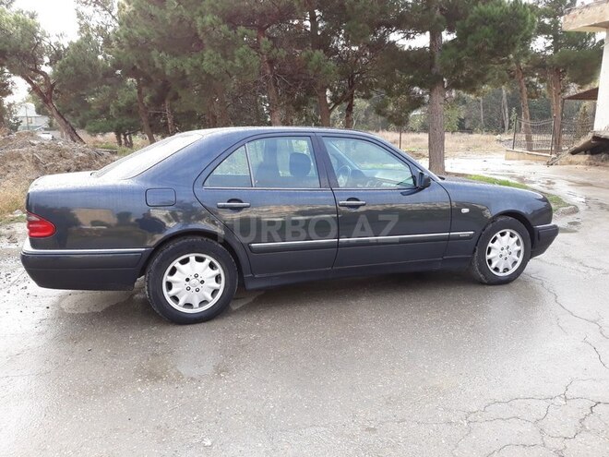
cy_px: 228
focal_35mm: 27
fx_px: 475
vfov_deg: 51.4
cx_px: 304
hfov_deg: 65.3
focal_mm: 3.71
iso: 40
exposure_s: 1/159
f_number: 1.7
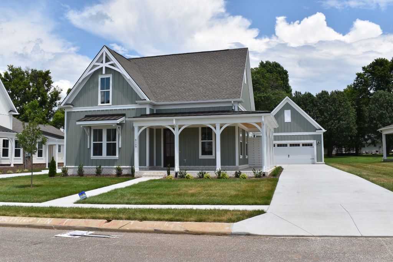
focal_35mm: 33
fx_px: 360
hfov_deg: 57.2
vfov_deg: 40.0
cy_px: 131
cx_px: 196
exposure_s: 1/200
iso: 100
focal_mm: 22
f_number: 11
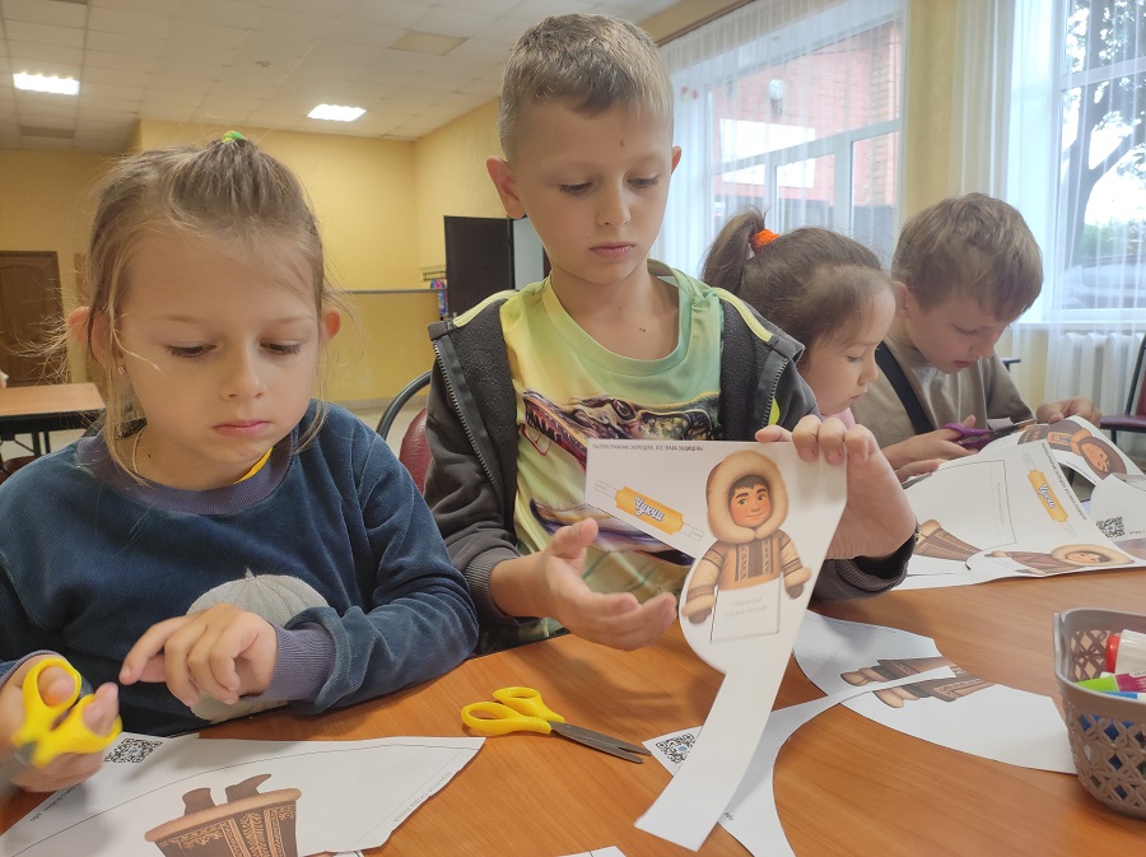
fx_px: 827
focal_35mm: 25
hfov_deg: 69.4
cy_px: 428
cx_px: 573
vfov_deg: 54.8
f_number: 1.79
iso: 260
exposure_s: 1/50
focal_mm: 4.7
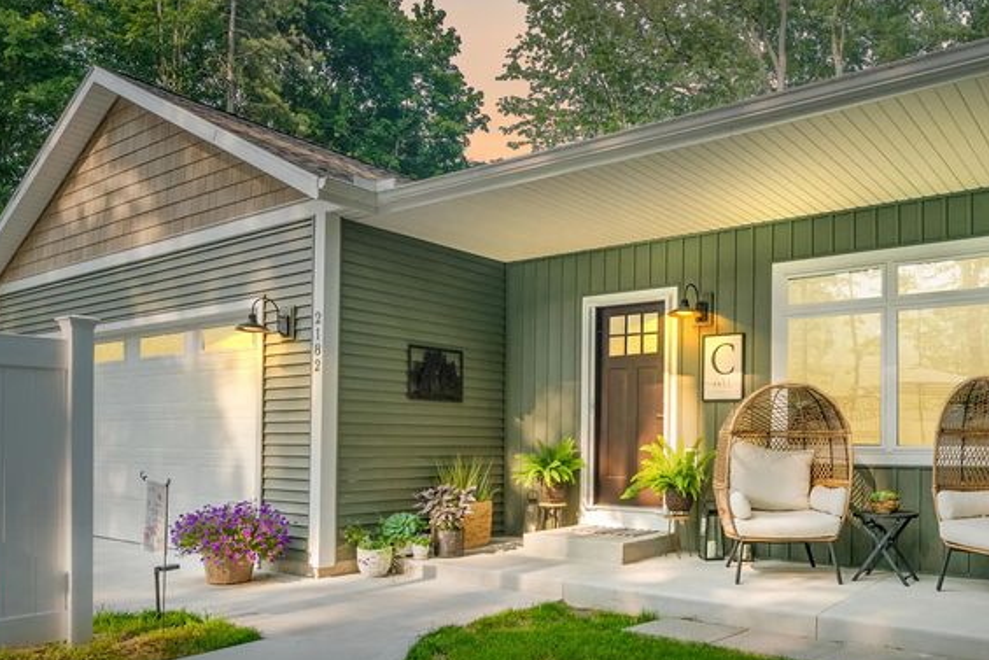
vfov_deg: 44.3
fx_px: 797
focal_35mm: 29
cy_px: 441
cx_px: 569
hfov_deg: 63.3
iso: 1600
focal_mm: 16
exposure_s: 1/30
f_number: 9
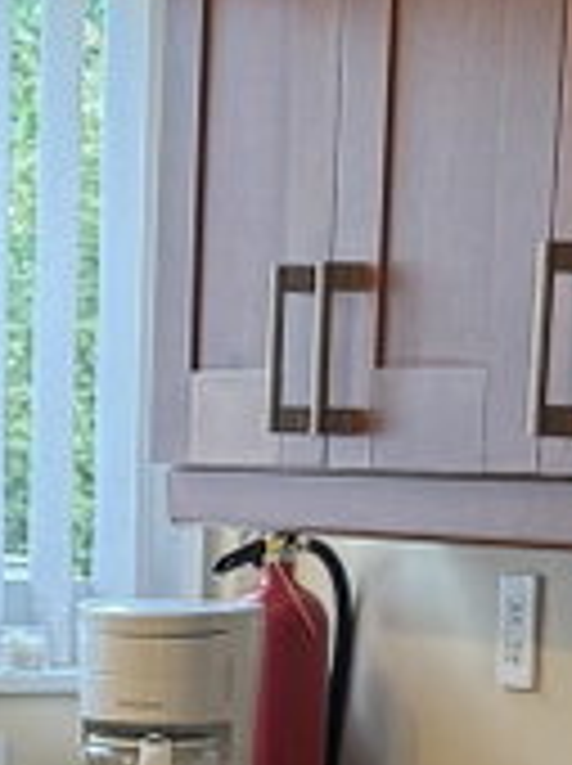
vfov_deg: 12.8
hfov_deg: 9.7
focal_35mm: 151
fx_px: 3335
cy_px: 934
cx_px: -9
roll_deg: -1.0
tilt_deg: -8.6
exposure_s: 1/70
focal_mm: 6.76
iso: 200
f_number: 1.78
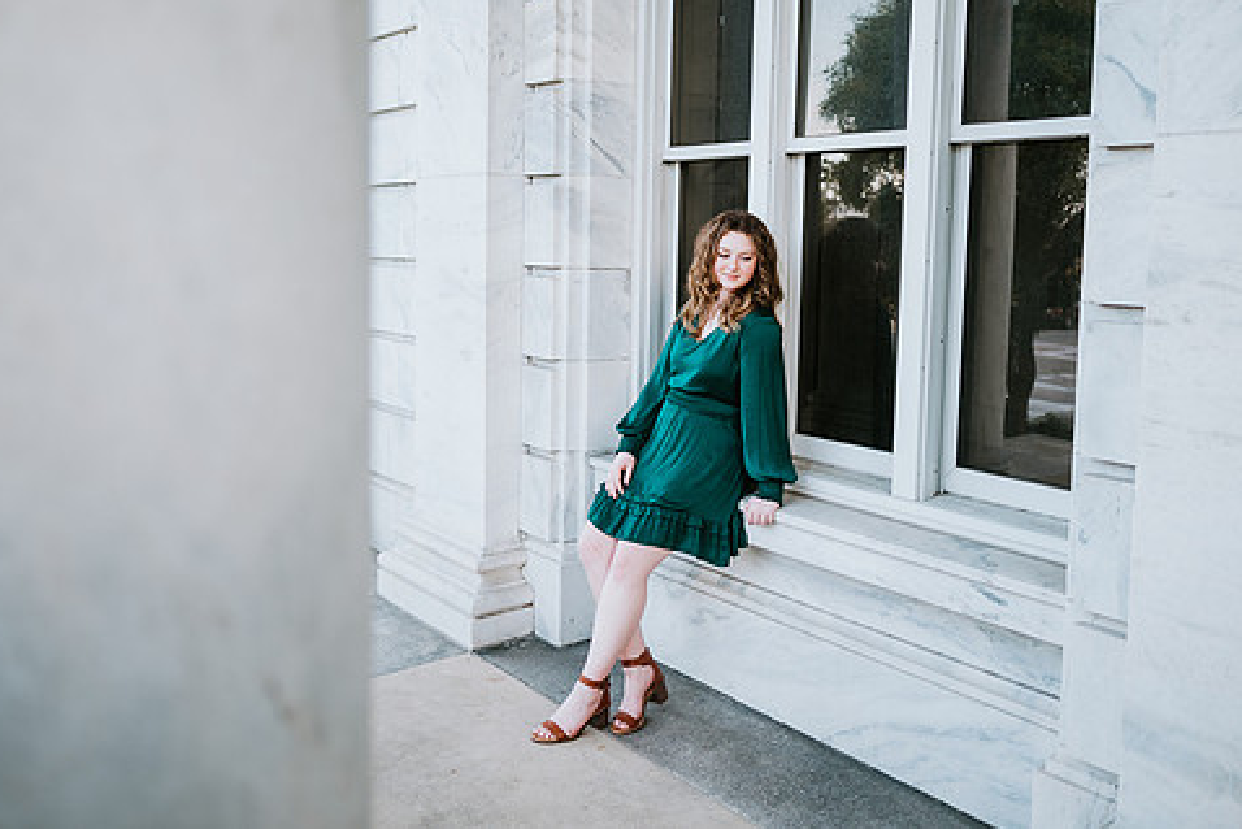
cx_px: 666
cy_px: 328
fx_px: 1070
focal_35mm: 31
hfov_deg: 60.2
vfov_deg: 42.1
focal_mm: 24
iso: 100
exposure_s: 1/160
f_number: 2
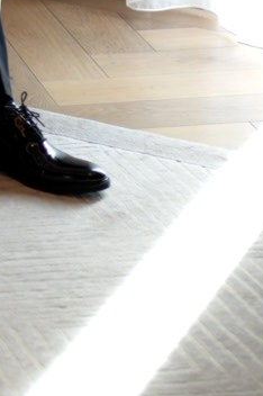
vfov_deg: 11.9
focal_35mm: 161
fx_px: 1768
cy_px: -286
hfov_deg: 8.1
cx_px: -265
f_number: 1.8
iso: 160
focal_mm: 35
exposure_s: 1/160
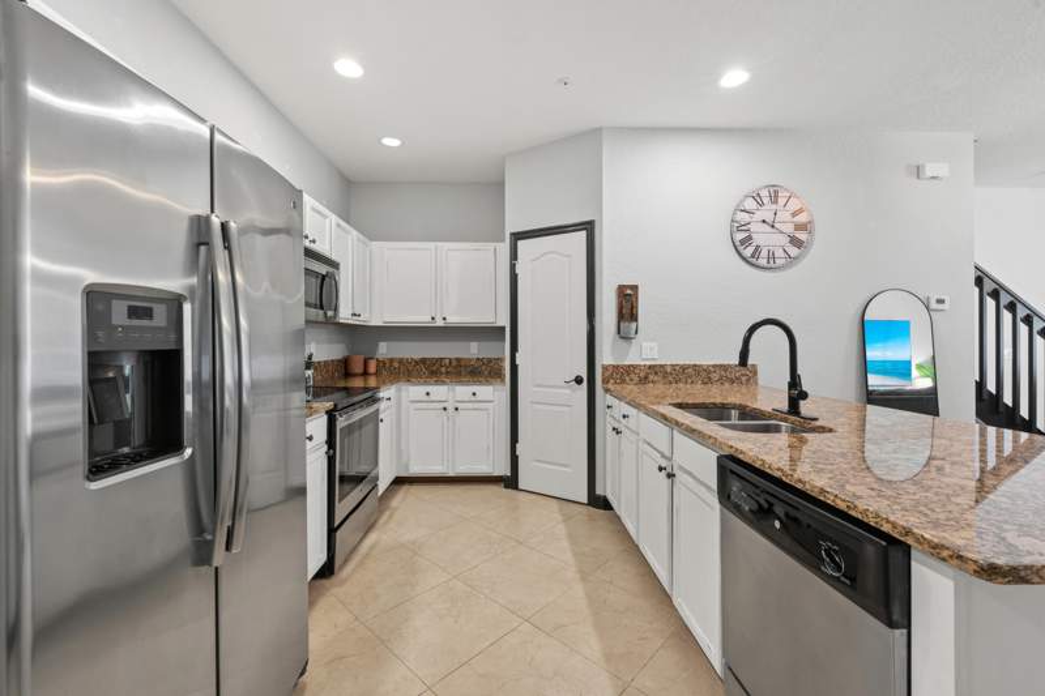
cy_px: 348
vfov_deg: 81.2
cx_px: 522
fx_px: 406
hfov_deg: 104.3
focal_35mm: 14
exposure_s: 1.3
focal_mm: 14
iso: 250
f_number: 9
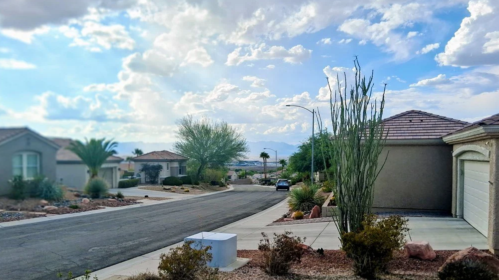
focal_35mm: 29
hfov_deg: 66.1
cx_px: 251
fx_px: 384
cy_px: 169
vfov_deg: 40.0
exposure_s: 1/1036
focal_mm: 3.98
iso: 25
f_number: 1.8
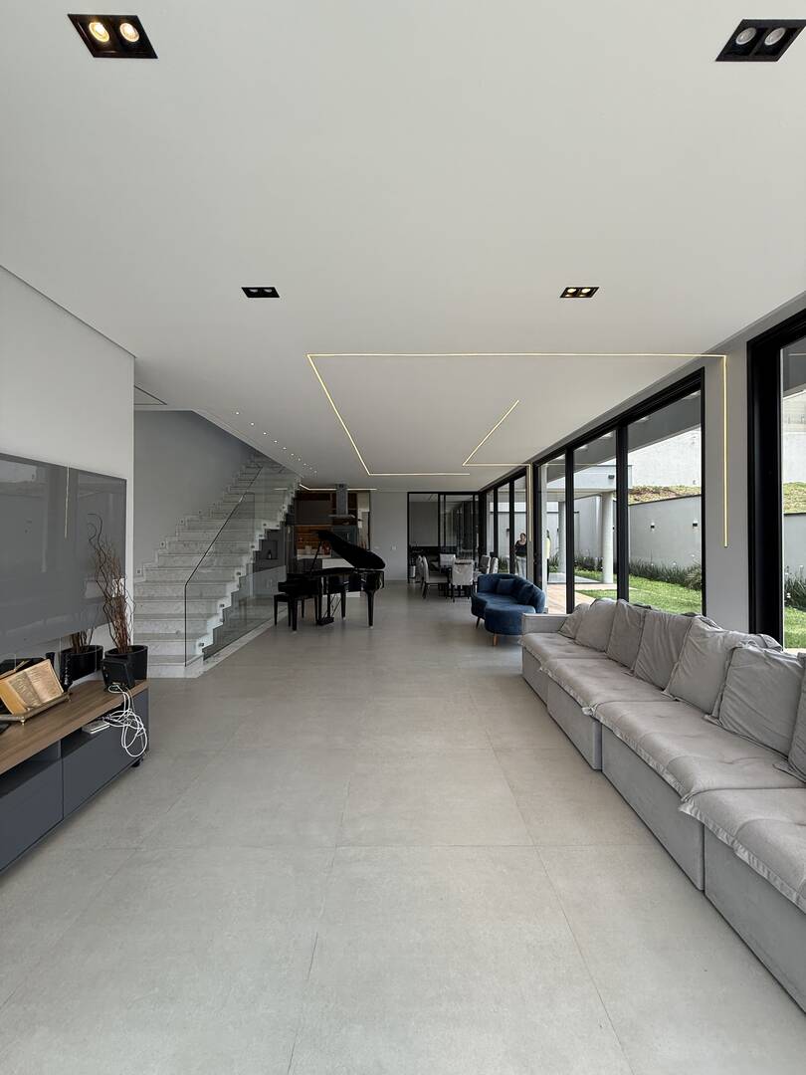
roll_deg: -0.5
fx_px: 435
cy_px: 538
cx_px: 403
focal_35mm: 14
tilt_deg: +0.9
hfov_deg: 85.7
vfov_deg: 102.1
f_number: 2.2
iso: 50
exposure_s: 1/368
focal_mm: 2.22
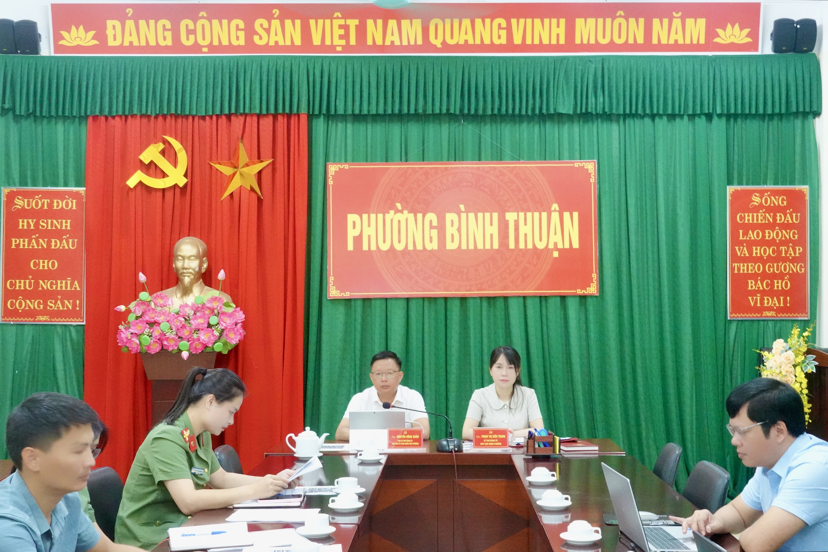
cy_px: 276
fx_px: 1104
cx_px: 414
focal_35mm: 48
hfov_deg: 41.1
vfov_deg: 28.1
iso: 4000
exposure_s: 1/20
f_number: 8
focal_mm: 18
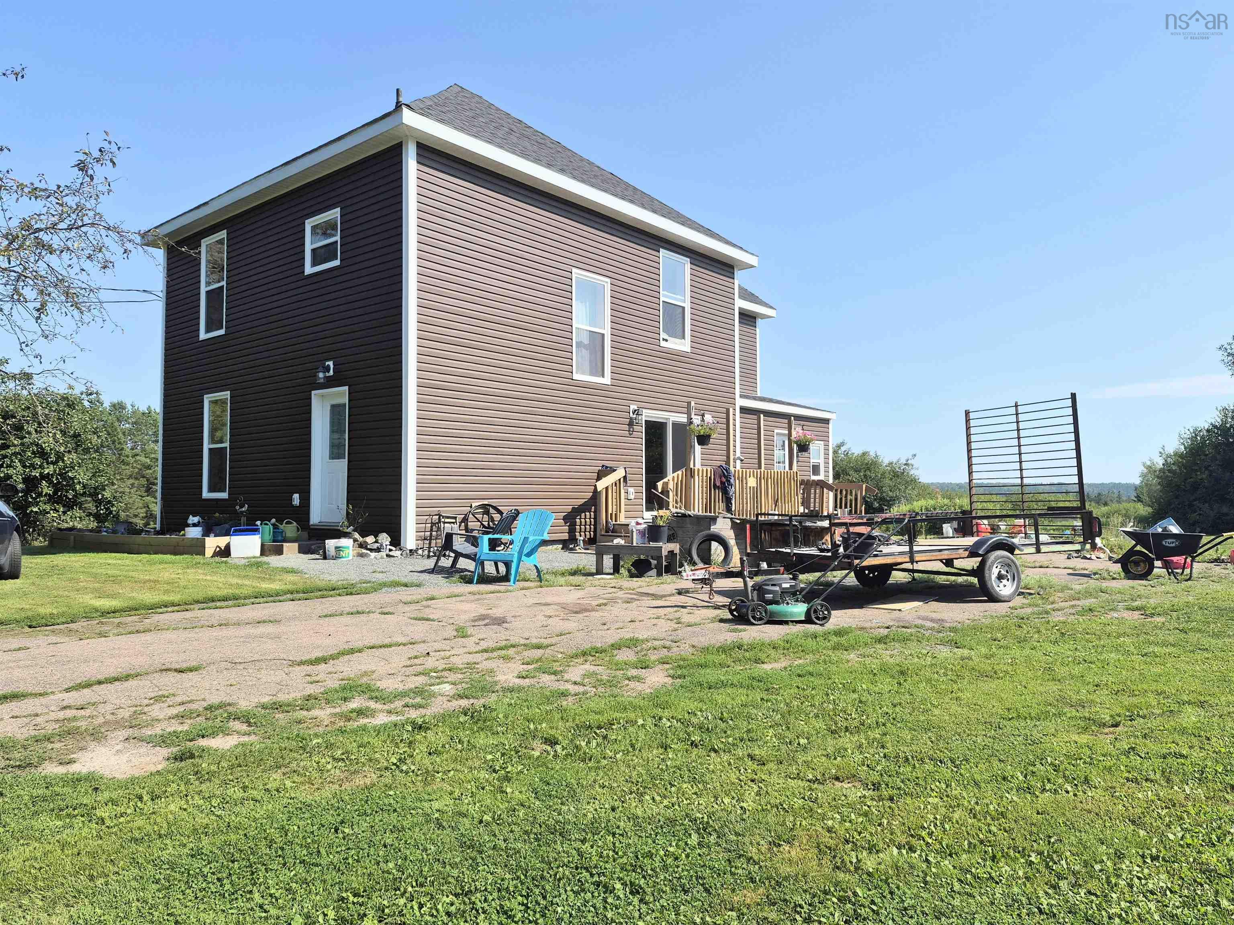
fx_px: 820
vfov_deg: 58.9
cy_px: 462
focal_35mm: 23
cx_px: 617
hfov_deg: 73.9
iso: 80
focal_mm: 5.4
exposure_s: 1/5840
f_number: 1.8
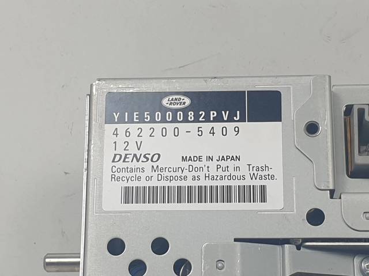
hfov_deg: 67.3
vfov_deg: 53.0
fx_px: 277
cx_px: 184
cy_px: 138
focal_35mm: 26
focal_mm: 4.3
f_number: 2.4
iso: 50
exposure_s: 1/291
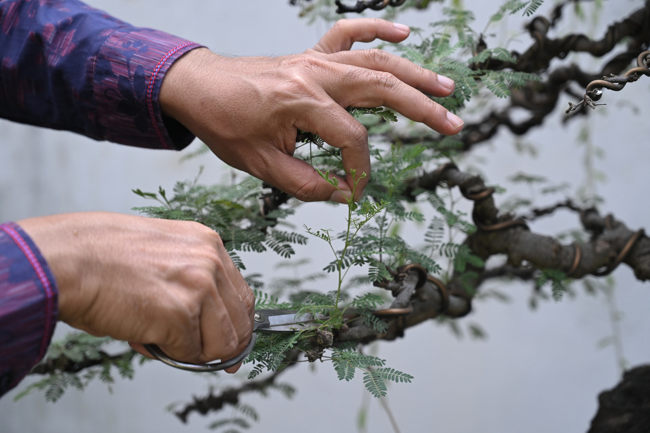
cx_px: 321
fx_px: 1282
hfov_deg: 28.5
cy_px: 215
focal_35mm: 71
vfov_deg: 19.2
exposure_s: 1/640
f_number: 4
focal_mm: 70
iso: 400
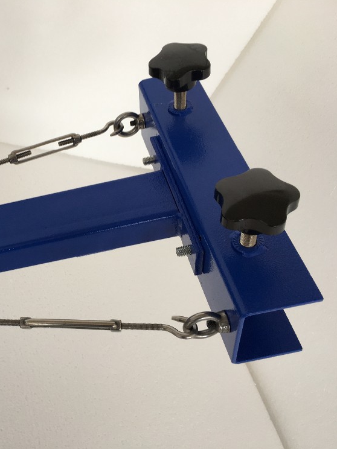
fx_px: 506
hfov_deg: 34.8
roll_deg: -25.7
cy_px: 223
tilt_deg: -44.4
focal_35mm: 39
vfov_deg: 47.9
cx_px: 37
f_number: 2.2
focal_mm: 4.15
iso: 25
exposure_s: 1/50
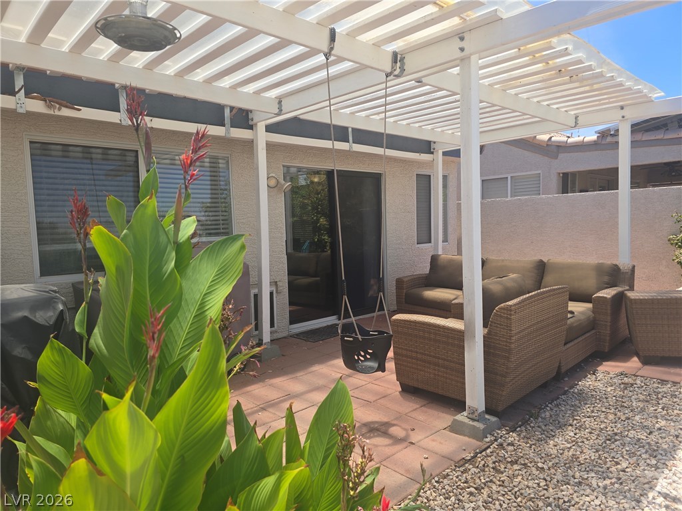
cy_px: 256
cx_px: 341
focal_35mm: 23
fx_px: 453
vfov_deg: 58.9
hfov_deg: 73.9
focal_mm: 6.3
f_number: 1.7
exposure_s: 1/499
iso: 12
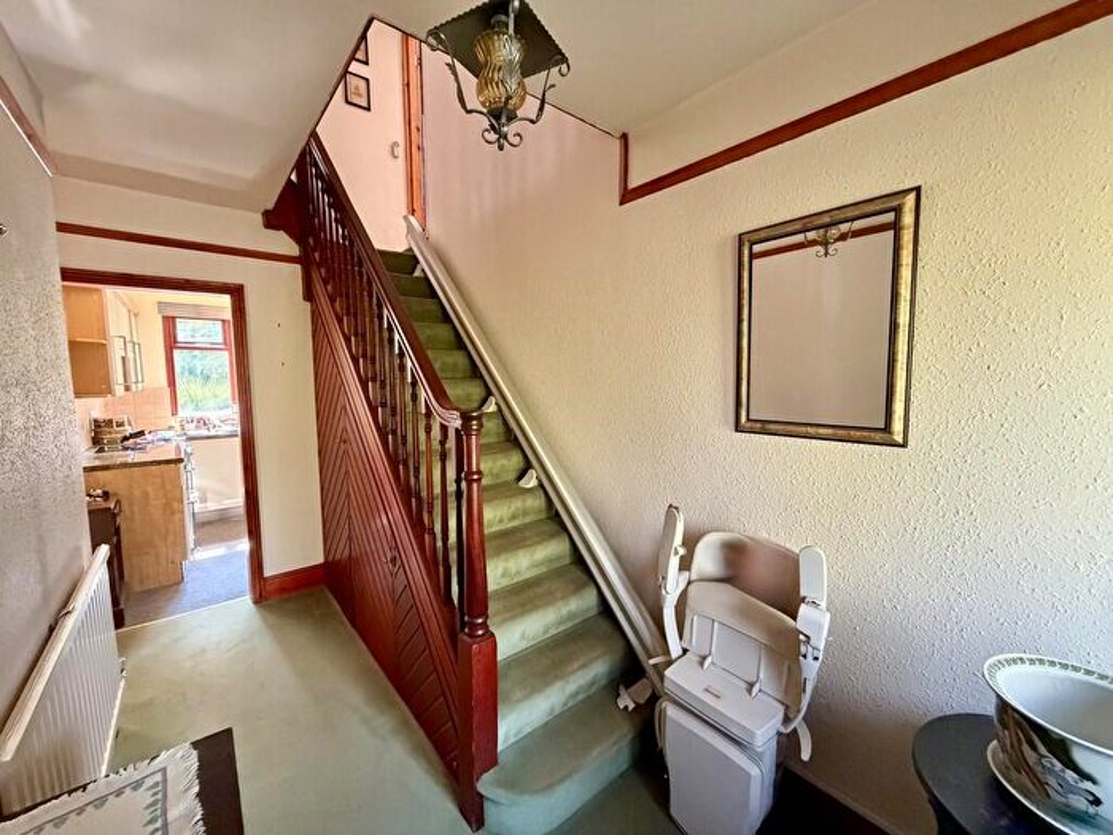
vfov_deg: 85.7
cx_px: 556
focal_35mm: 14
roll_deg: +0.6
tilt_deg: -5.4
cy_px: 418
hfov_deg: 102.1
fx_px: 450
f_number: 2.2
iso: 800
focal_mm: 2.22
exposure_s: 1/60
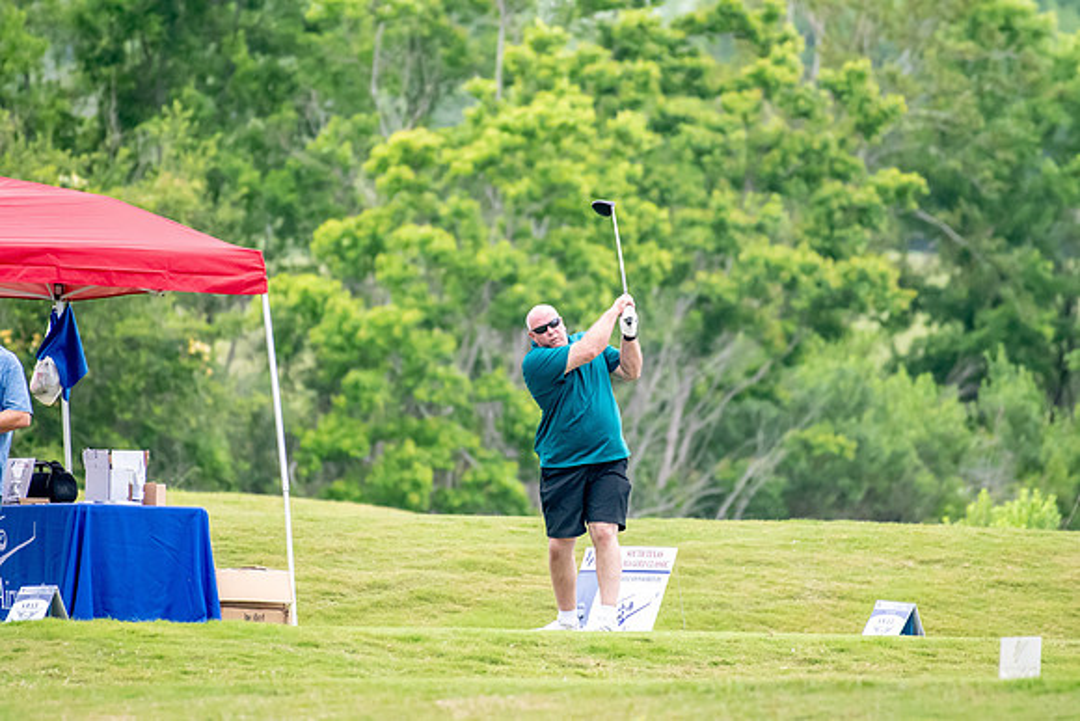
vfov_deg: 1.8
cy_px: 360
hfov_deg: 2.7
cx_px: 540
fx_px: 22504
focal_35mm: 750
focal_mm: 500
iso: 3200
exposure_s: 1/2000
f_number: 5.6
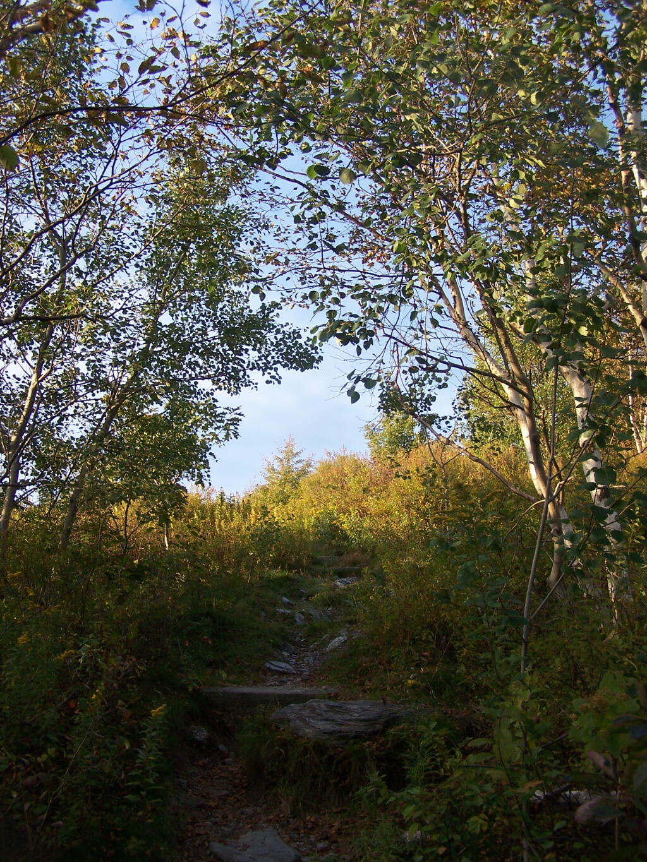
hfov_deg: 37.7
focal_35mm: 38
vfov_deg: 49.0
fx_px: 947
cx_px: 324
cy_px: 431
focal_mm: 6.3
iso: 80
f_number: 2.8
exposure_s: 1/160
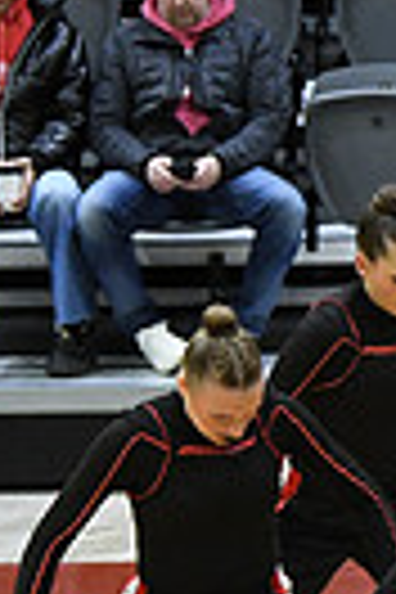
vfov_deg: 3.4
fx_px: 10031
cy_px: 709
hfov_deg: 2.2
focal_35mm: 608
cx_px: 1278
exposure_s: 1/250
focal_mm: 92
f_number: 4
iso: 4000
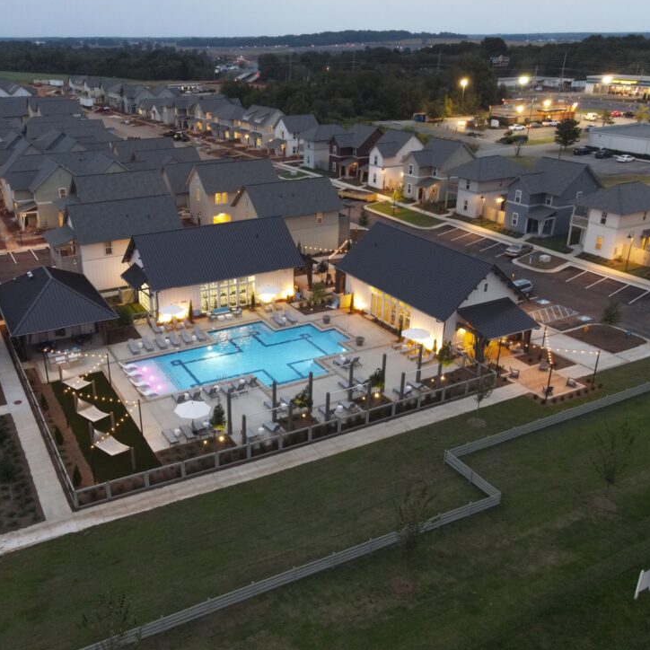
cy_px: 321
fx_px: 637
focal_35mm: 30
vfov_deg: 54.0
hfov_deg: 53.8
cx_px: 271
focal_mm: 4.5
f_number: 2.8
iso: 500
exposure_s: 1/6.25
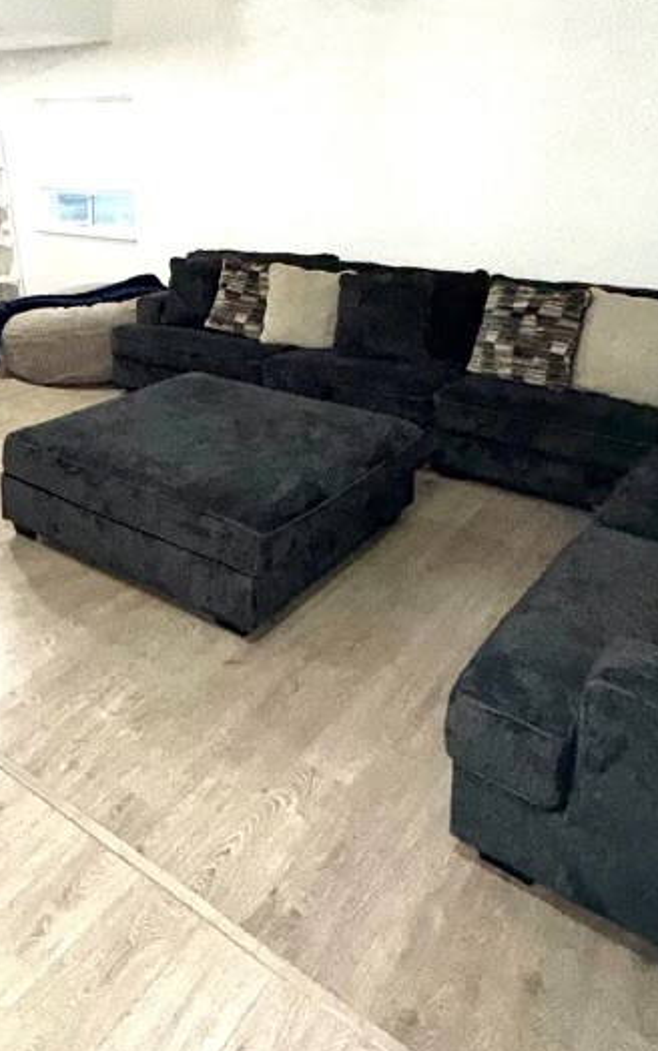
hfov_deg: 41.8
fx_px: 831
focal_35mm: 29
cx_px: 160
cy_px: 307
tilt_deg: -10.5
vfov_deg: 62.1
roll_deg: +0.0
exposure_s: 1/60
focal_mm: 2.22
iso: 250
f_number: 2.2
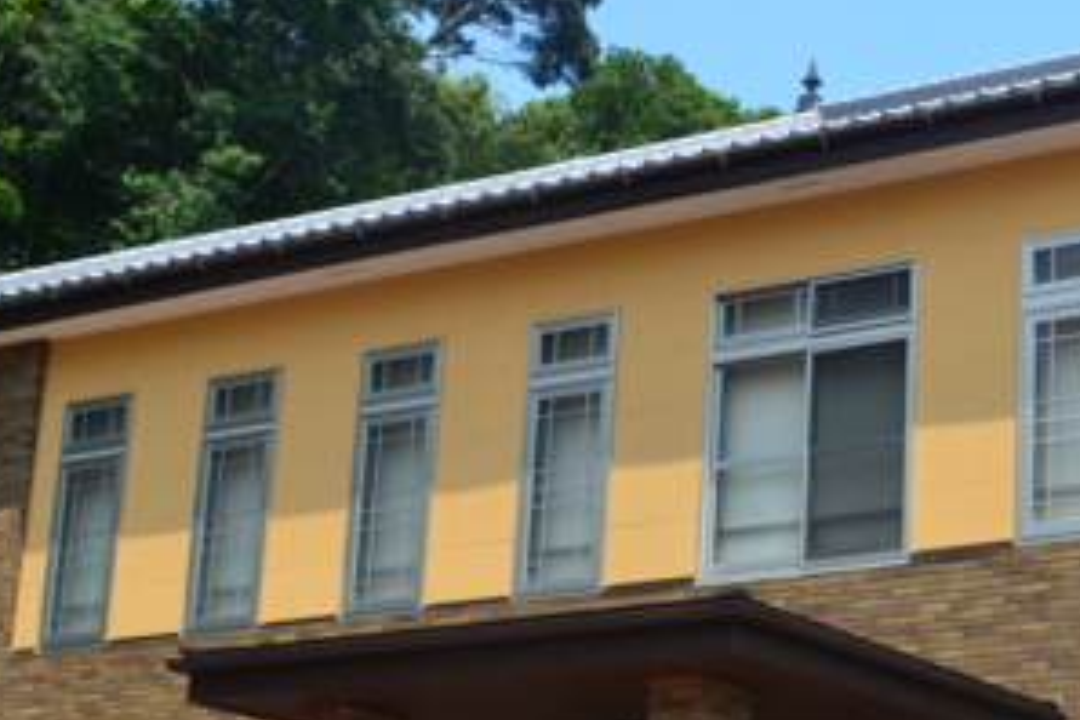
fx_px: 2670
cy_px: 431
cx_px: 1051
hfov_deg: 22.1
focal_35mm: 89
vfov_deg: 15.3
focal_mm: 22
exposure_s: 1/400
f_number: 11
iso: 400
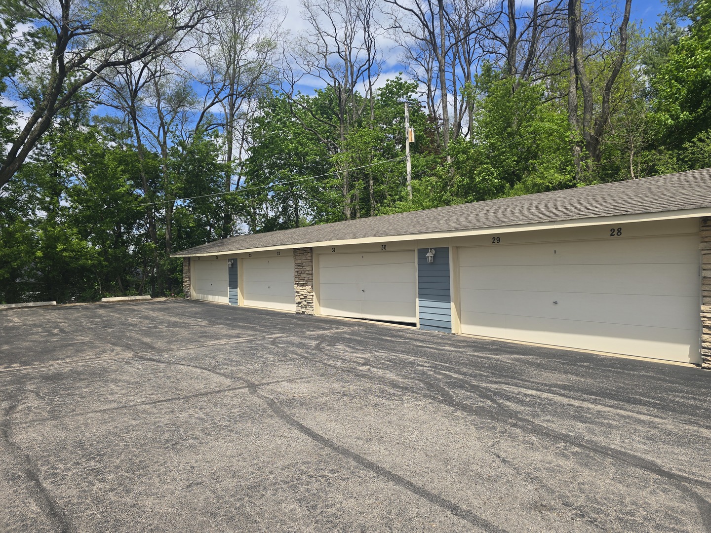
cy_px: 266
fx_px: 472
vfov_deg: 58.9
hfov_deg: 73.9
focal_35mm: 23
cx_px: 356
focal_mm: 6.3
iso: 12
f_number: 1.7
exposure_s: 1/814
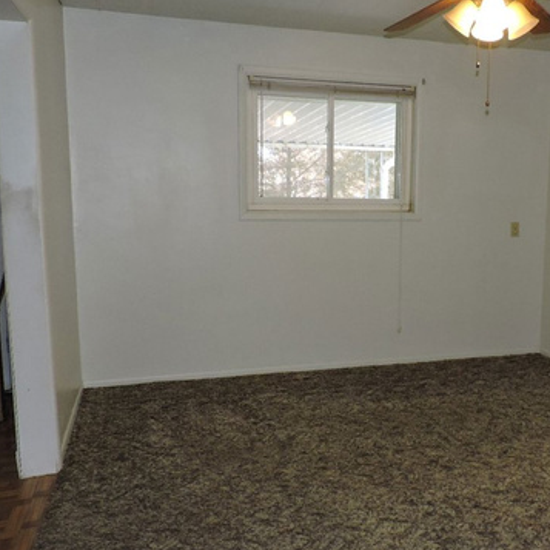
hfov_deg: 42.7
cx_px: 402
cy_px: 294
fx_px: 683
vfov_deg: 43.8
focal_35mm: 38
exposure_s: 1/30
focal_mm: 4.3
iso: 200
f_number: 3
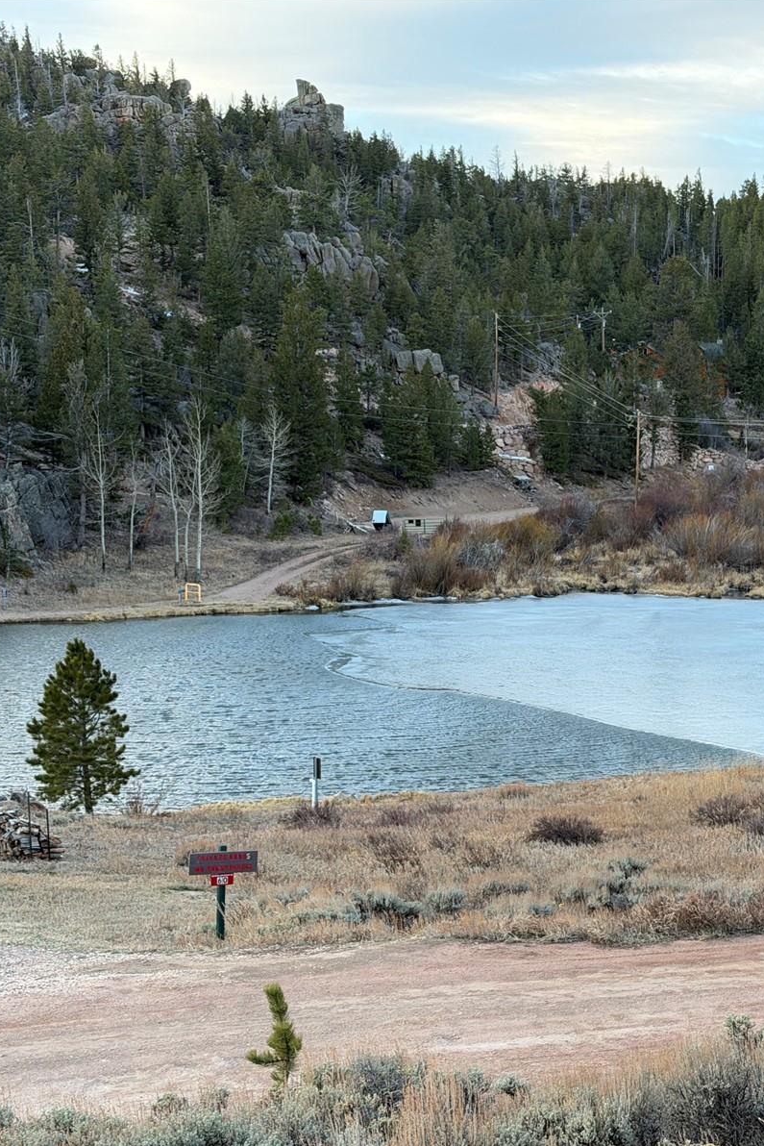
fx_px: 2132
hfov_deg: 20.3
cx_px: 422
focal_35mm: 67
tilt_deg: -4.6
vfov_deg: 30.1
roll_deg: +0.2
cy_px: 572
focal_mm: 6.76
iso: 160
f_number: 1.78
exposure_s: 1/227
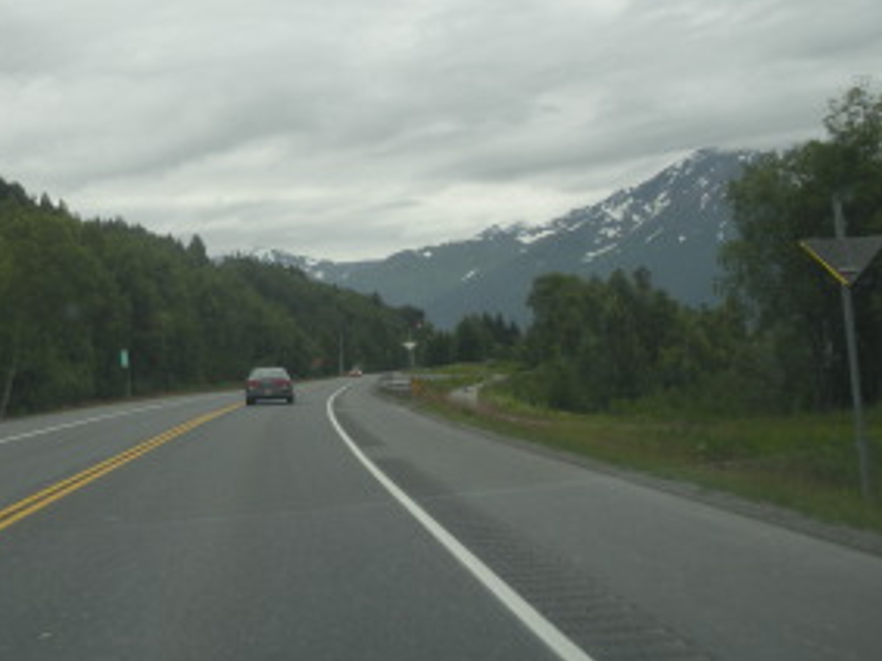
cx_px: 274
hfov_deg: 32.9
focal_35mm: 58
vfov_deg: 25.0
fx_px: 1477
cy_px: 206
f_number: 3.5
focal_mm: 6.3
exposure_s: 1/350
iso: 88
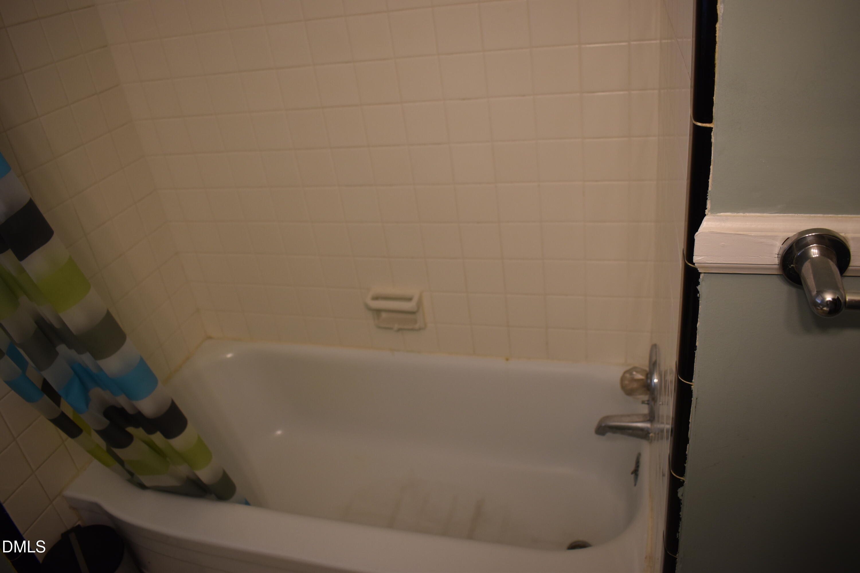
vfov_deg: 47.9
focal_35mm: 27
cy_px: 286
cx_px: 430
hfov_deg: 67.4
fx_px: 645
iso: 450
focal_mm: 18
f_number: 4
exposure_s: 1/60
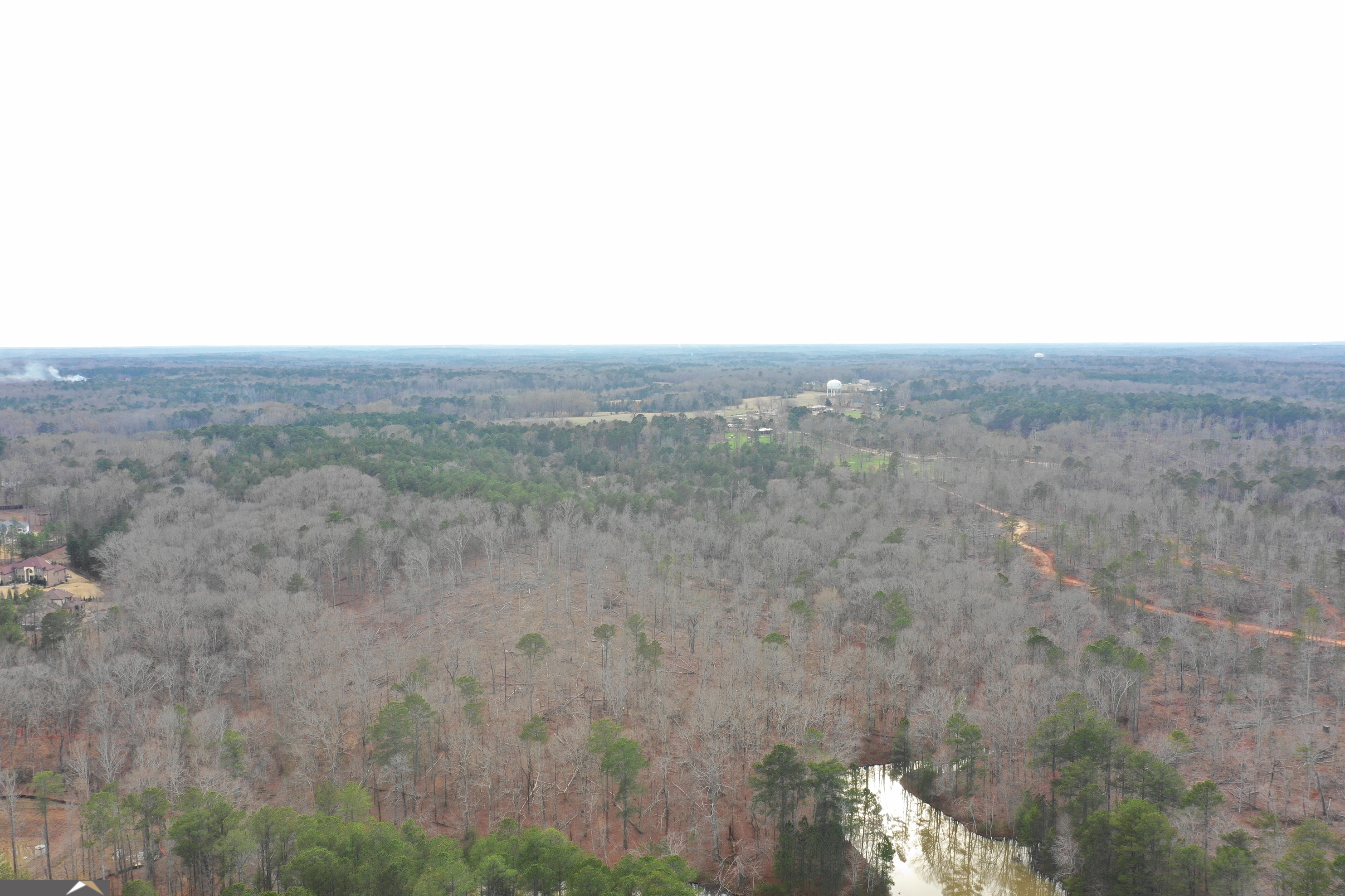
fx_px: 1083
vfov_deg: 45.0
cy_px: 462
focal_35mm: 29
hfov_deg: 63.7
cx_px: 668
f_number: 5.6
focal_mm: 10.26
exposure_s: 1/100
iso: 100
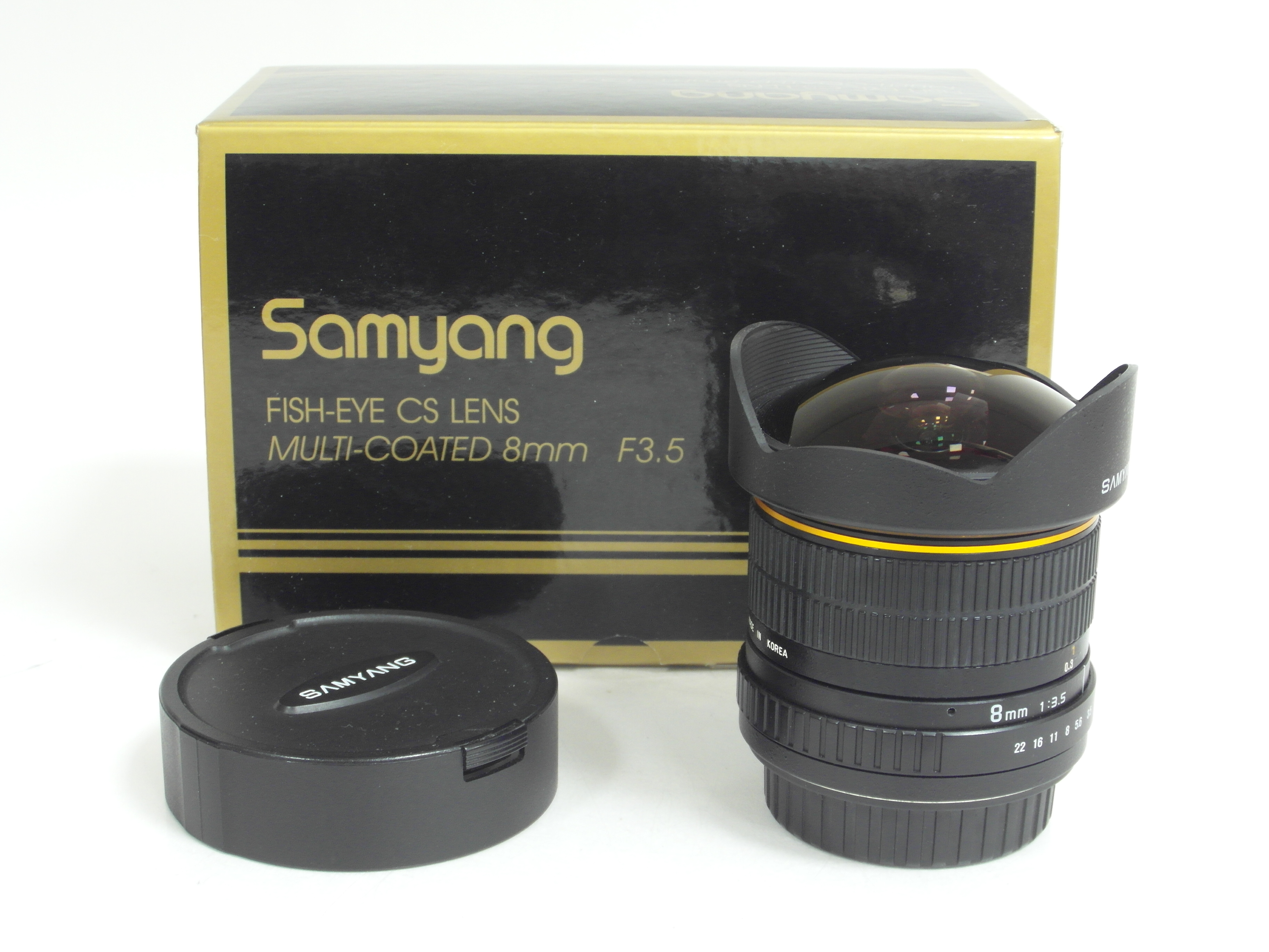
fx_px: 2273
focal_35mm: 62
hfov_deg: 31.2
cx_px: 634
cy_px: 476
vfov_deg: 23.7
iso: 200
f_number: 4
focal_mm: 10.2
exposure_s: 1/6
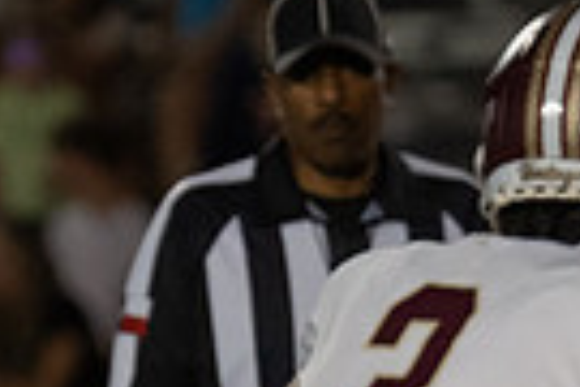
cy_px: 164
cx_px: 860
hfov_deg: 1.3
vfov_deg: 0.8
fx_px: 26227
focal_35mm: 1628
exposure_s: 1/1000
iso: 1000
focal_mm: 171
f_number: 2.8
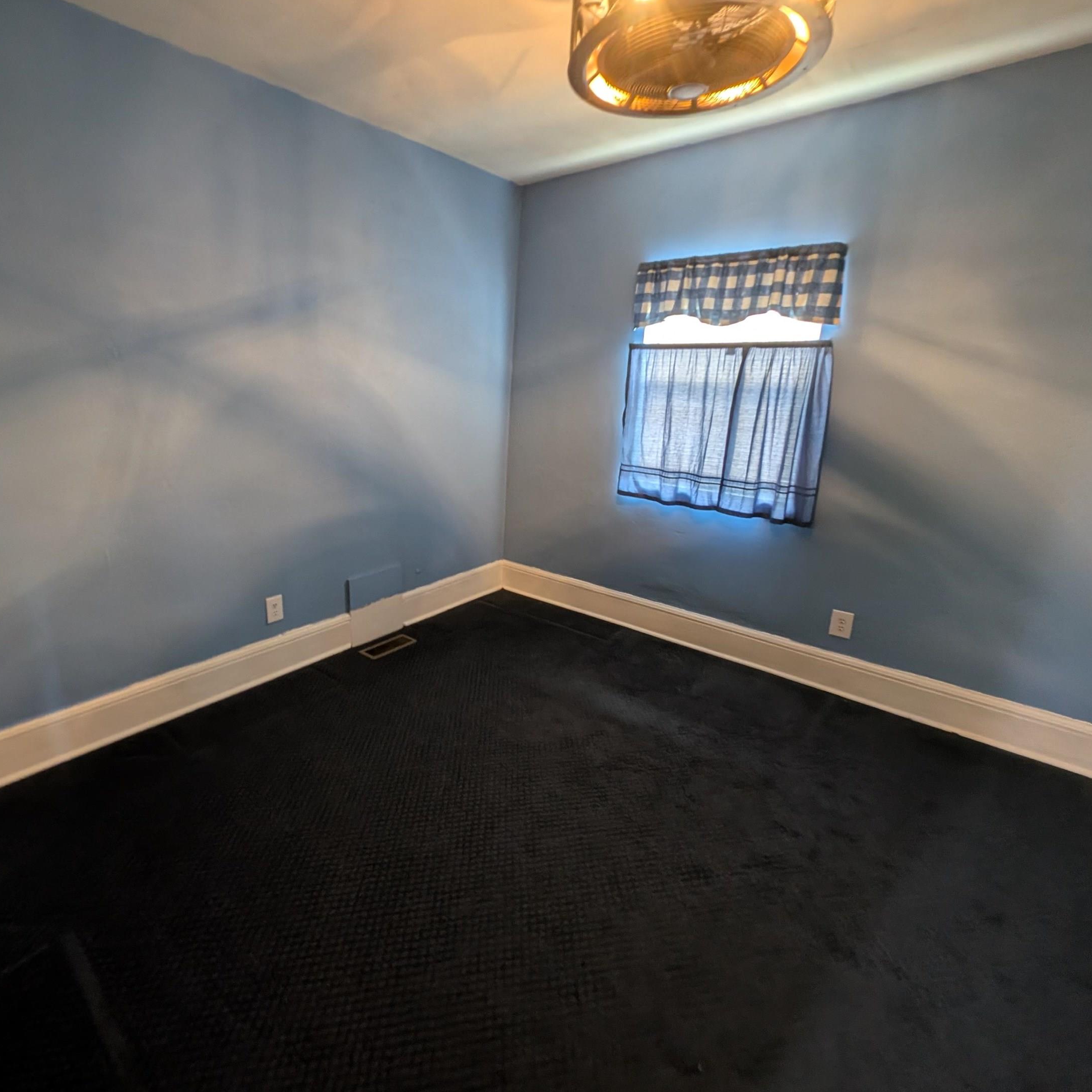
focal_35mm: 15
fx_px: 535
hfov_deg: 90.4
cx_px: 460
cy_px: 528
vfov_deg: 91.1
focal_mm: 2.23
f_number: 1.95
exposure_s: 1/24
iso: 124
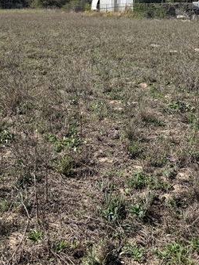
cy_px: 45
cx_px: 74
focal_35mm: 46
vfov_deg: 39.3
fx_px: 353
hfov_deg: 31.3
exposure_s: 1/5319
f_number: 1.78
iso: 80
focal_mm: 6.76
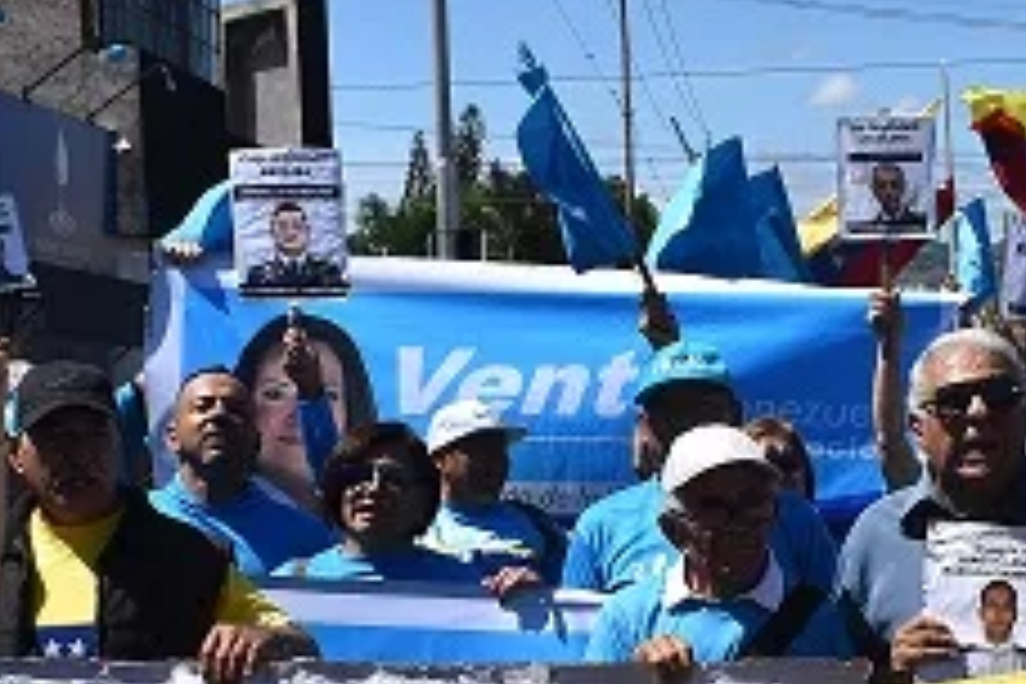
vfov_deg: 15.1
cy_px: 680
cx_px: 644
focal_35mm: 89
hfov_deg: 22.8
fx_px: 2536
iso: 200
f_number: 10
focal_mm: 18
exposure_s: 1/400
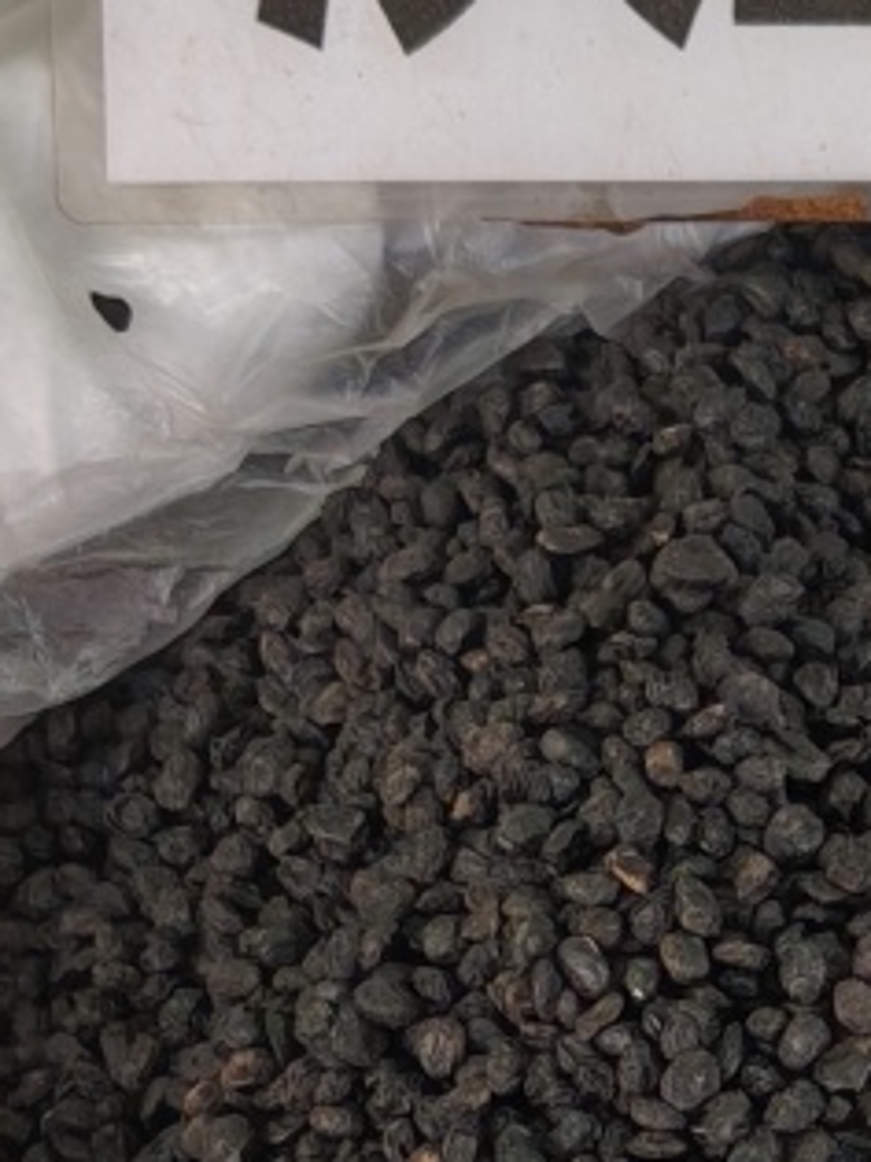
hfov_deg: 11.8
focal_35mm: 122
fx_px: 4096
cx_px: 1096
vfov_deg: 15.7
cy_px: 1293
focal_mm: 4.84
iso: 459
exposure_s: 1/50
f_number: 1.88
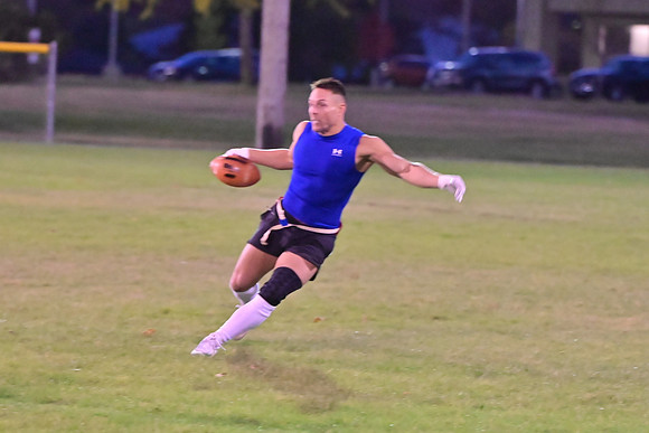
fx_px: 4868
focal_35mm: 270
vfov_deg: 5.1
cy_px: 216
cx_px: 324
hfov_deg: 7.6
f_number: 4
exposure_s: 1/250
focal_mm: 180
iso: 6400
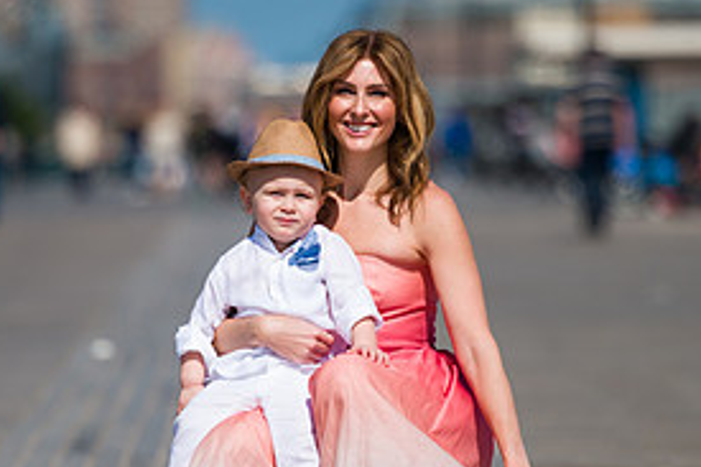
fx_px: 8212
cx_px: 298
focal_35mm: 422
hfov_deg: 4.9
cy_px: 227
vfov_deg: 3.3
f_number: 3.2
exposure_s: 1/8000
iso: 200
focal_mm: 200
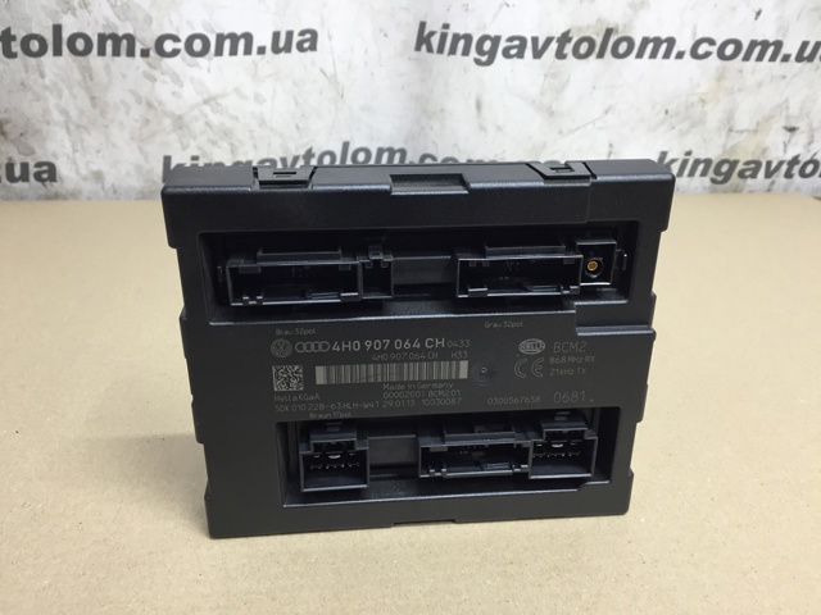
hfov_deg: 61.7
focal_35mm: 29
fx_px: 688
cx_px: 410
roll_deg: -1.0
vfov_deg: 48.2
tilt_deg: -22.6
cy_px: 308
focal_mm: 4.15
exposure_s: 1/30
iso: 80
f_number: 2.2
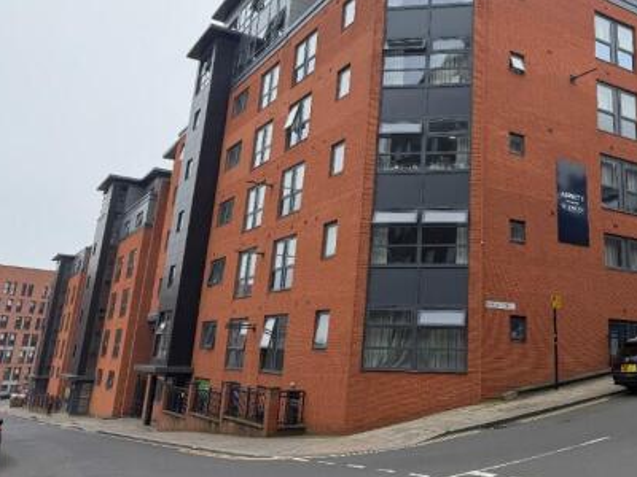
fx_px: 644
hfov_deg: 51.2
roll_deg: -2.8
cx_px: 448
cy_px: 142
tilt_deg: +18.5
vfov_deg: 40.0
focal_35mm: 35
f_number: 1.78
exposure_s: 1/1464
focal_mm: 6.76
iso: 80
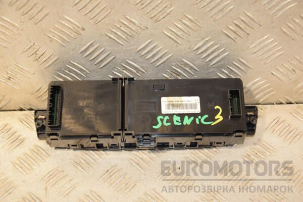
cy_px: 101
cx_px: 152
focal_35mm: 72
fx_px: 606
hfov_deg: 28.1
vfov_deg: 18.9
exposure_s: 1/200
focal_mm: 48
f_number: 5
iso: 800
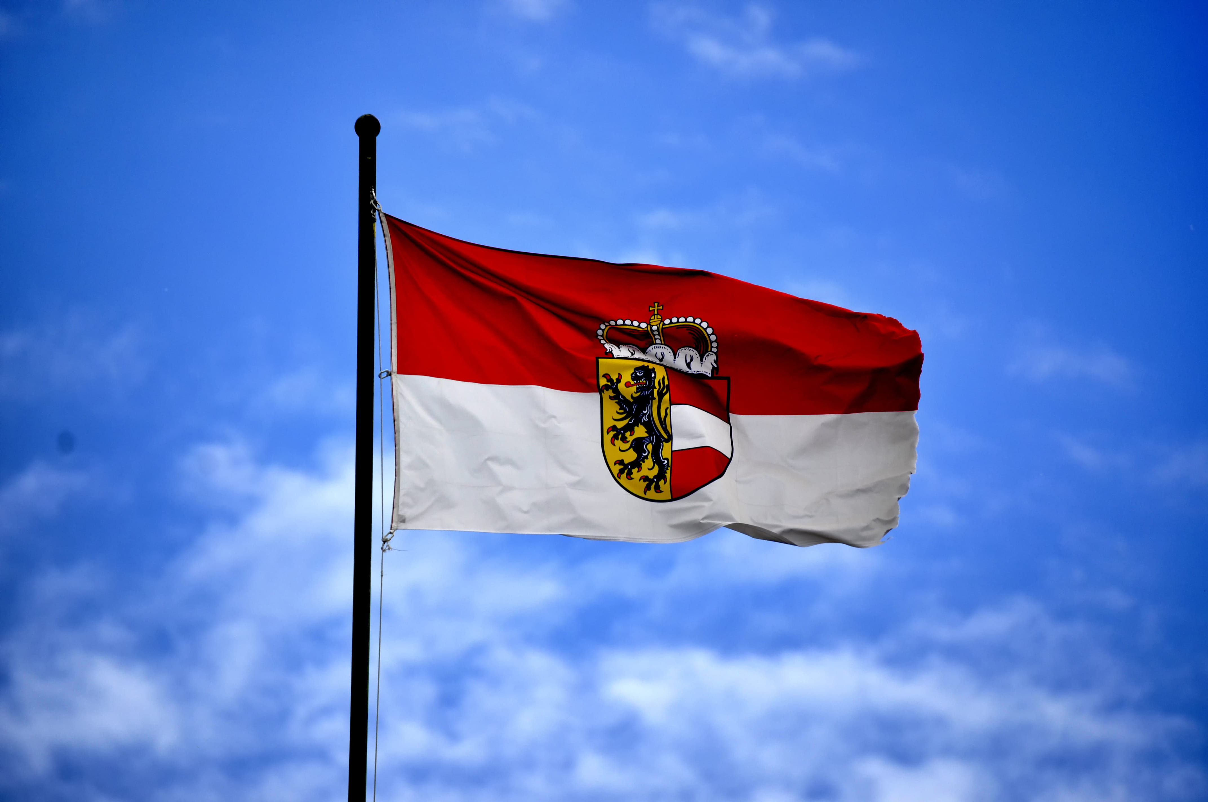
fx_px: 15082
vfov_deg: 3.0
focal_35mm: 450
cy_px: 401
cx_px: 604
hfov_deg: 4.6
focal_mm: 300
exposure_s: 1/1250
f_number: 5.6
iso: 320
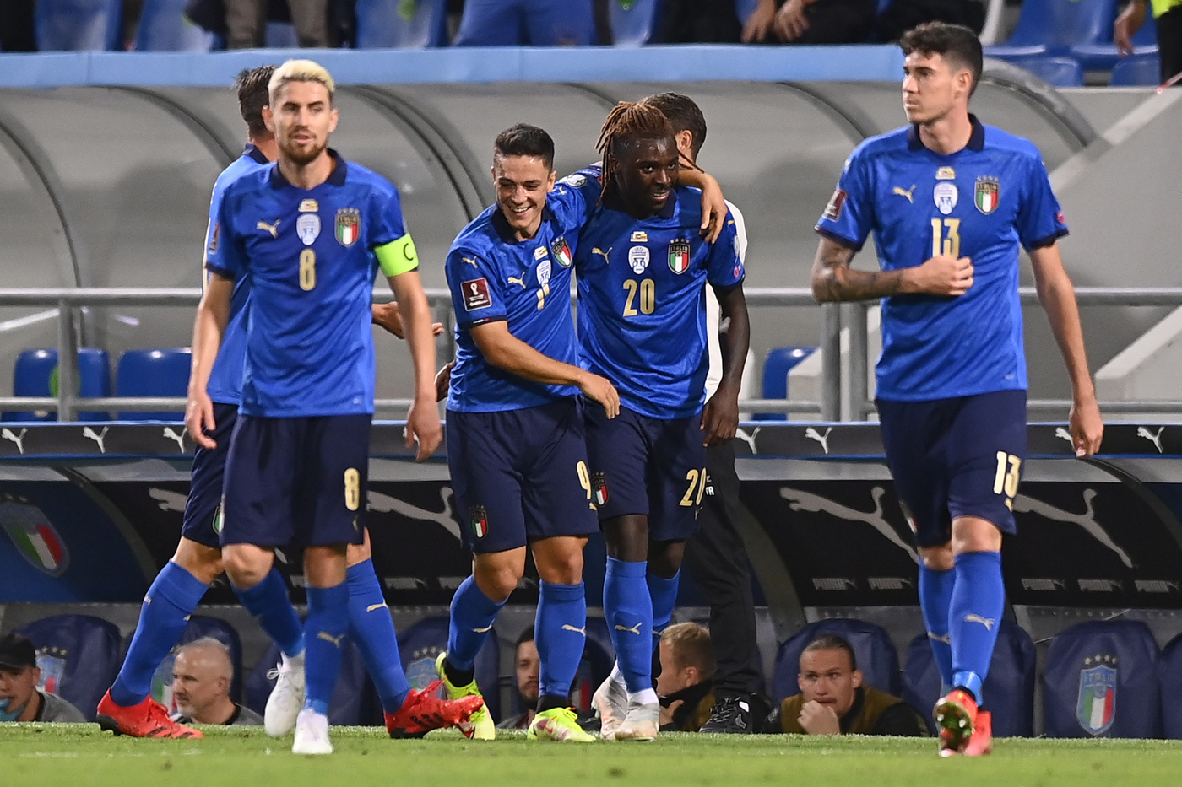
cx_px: 591
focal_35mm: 600
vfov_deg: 2.3
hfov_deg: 3.4
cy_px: 394
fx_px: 19696
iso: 2500
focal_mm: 400
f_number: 3.5
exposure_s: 1/1000
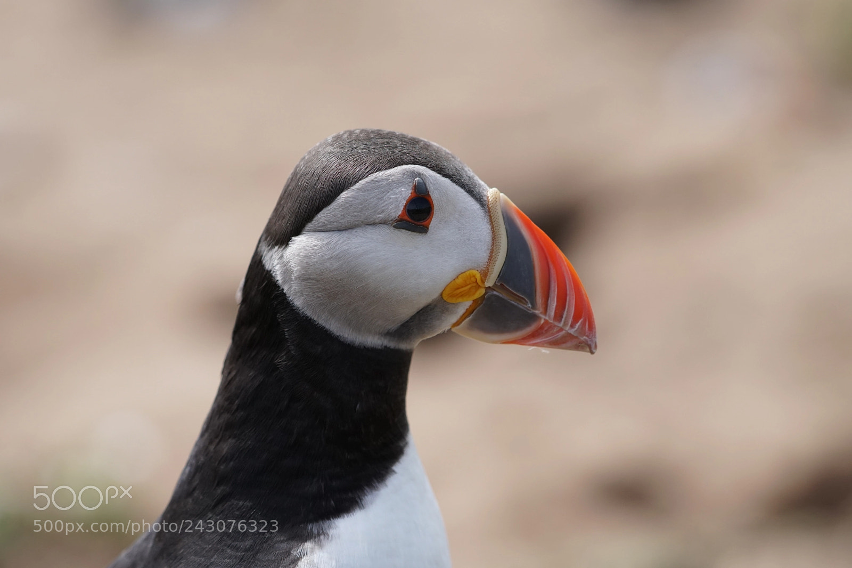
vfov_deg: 6.8
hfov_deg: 10.2
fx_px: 4791
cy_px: 284
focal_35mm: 202
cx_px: 426
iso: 500
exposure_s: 1/1000
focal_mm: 135
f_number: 4
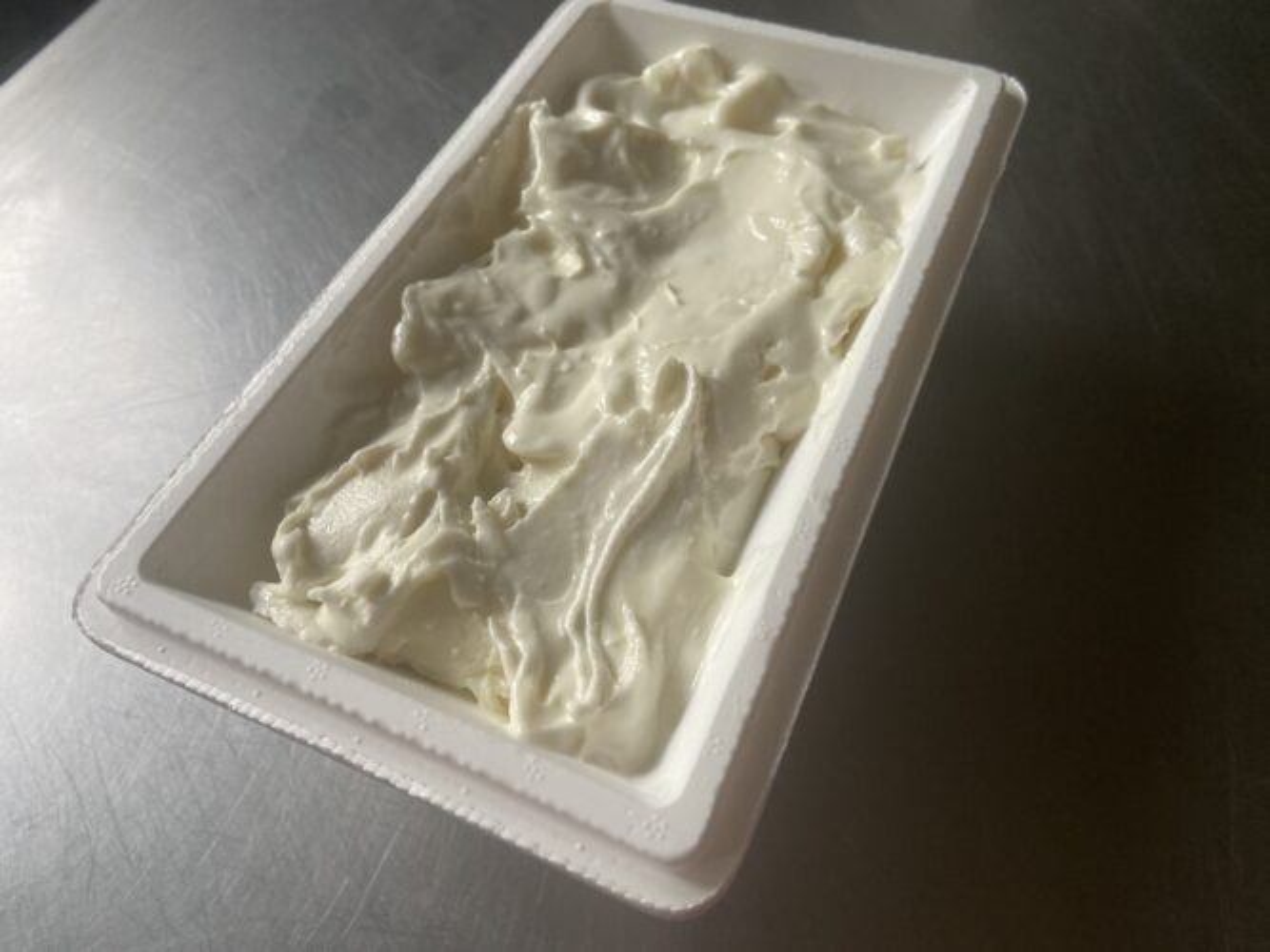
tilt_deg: -56.7
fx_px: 954
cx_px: 635
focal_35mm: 26
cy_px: 476
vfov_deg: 53.0
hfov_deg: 67.3
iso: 125
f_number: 1.8
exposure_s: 1/103
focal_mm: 4.25
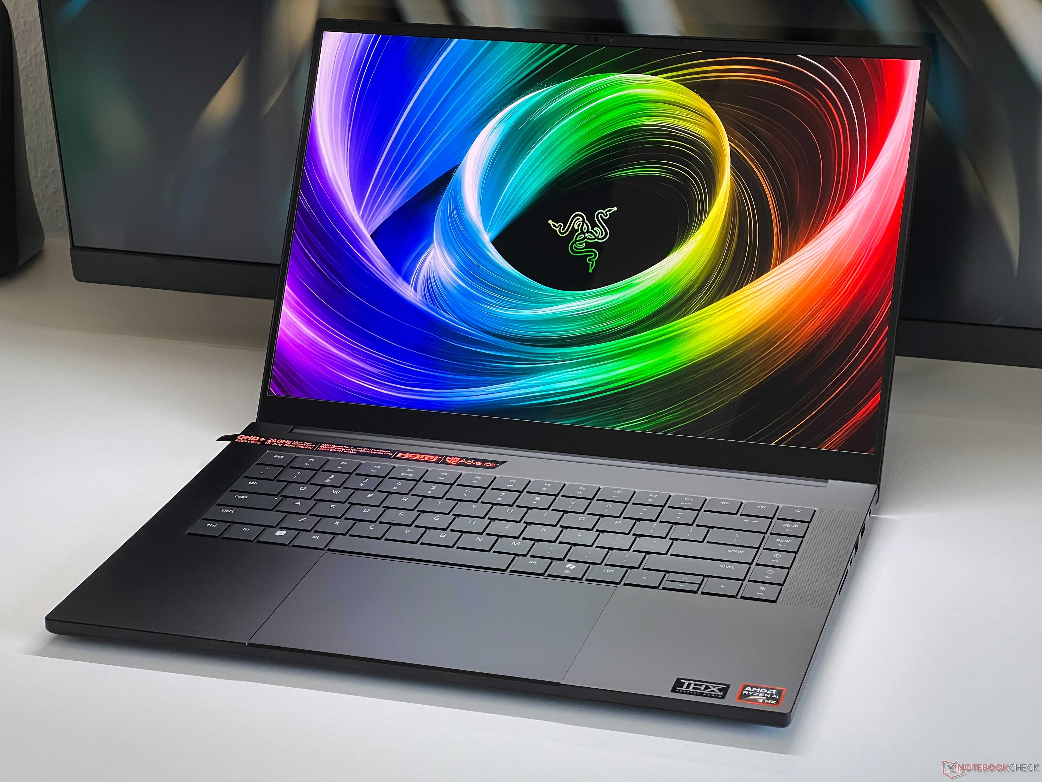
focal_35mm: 77
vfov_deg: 19.1
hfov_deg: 25.3
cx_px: 521
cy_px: 391
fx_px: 2318
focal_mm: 9
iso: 200
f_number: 2.8
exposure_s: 1/99
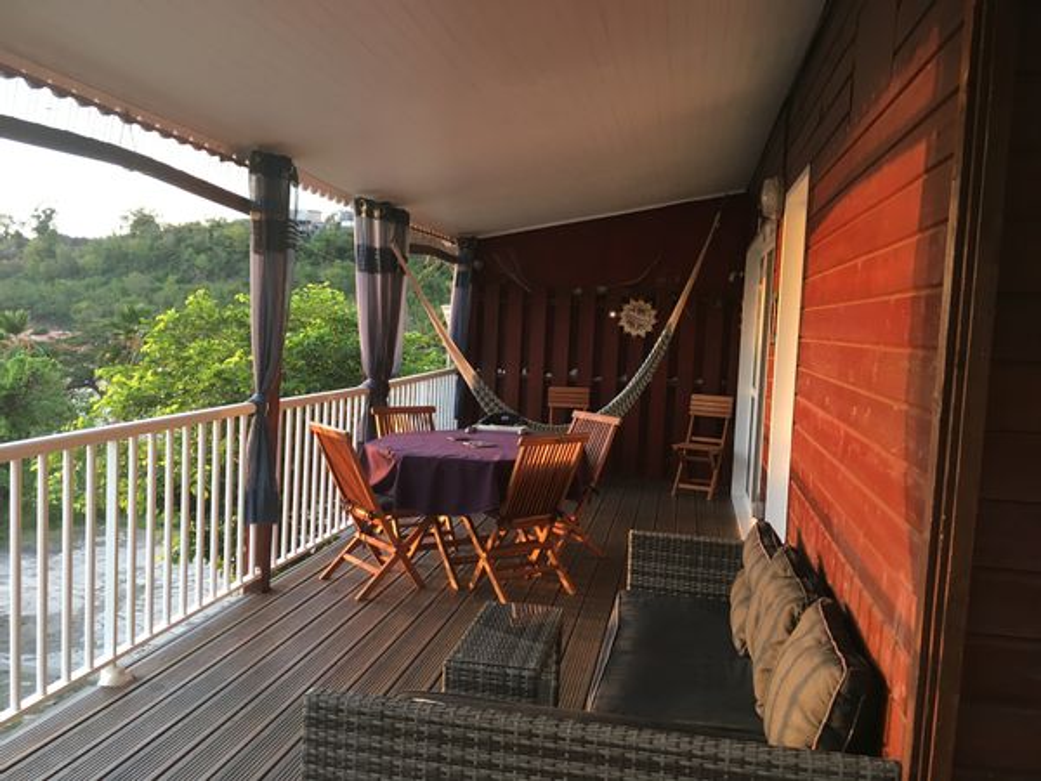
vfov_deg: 48.2
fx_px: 872
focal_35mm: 29
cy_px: 390
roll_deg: -1.9
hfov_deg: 61.7
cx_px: 520
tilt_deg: -2.7
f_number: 2.2
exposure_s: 1/33
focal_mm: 4.15
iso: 50
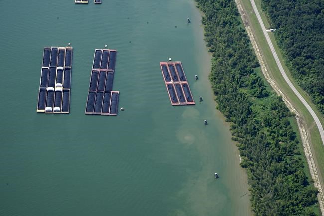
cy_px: 108
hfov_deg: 20.4
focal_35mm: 100
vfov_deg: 13.7
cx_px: 162
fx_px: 900
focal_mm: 100
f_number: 20
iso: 800
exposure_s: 1/400
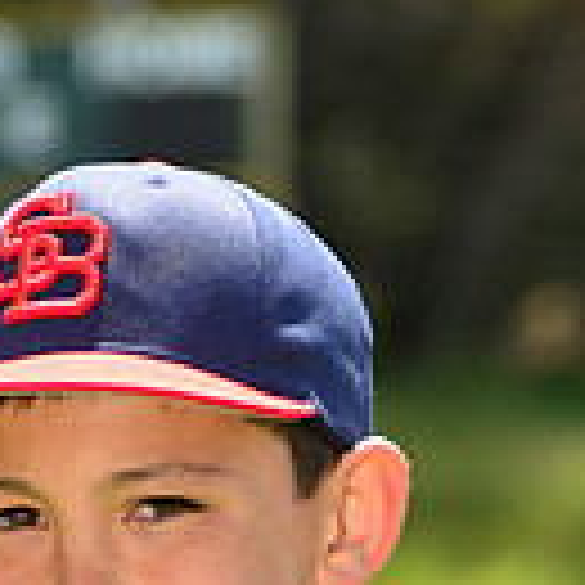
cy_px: 1048
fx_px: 12313
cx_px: 191
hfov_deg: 2.7
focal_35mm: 644
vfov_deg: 2.7
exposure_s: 1/250
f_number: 8
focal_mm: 170
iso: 200
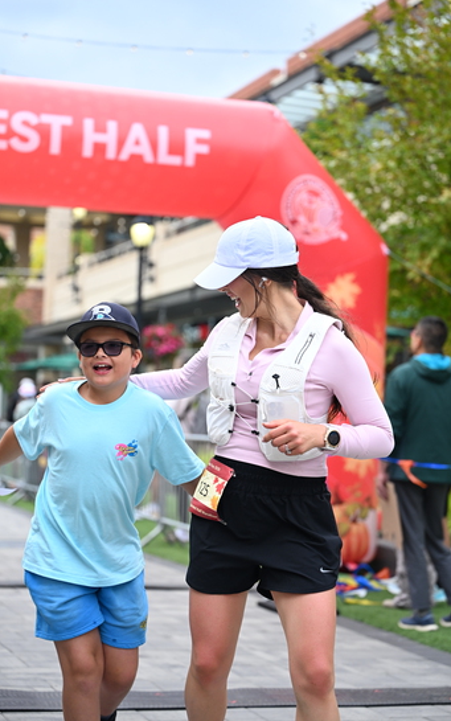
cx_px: 214
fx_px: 1415
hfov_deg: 18.1
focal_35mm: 72
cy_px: 359
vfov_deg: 28.6
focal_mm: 70
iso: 640
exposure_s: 1/2000
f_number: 2.8
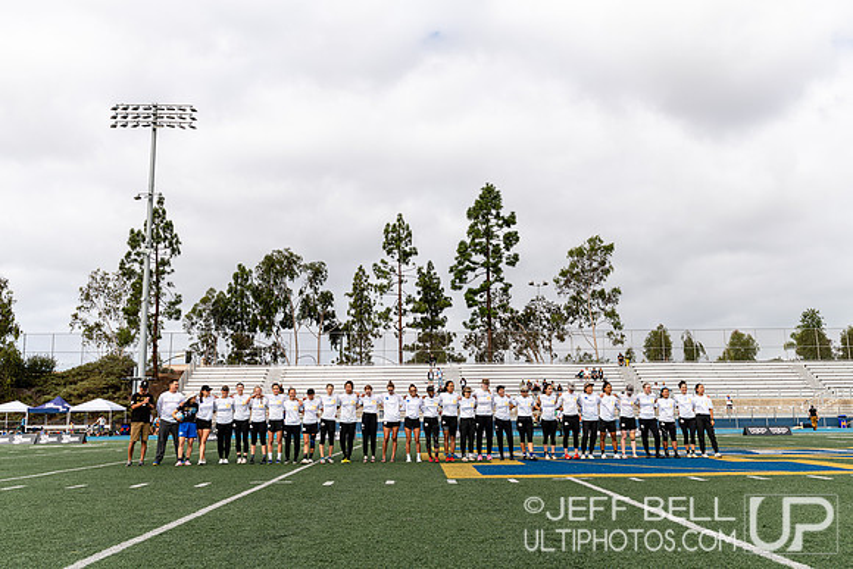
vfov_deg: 37.9
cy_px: 284
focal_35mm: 35
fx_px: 829
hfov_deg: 54.4
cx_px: 426
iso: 100
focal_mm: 35
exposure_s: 1/400
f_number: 5.6
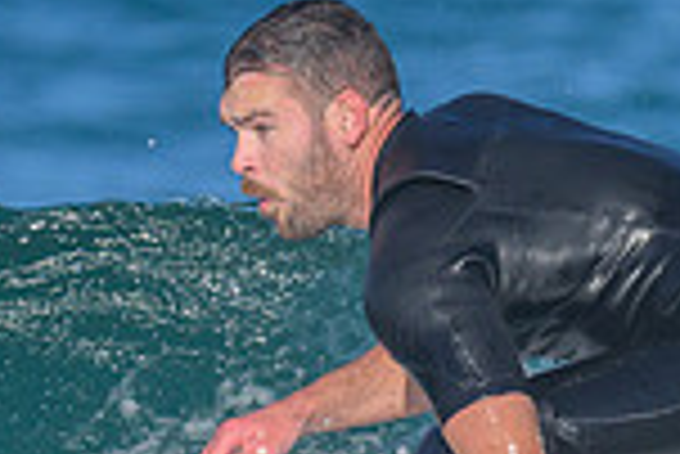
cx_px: 968
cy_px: 488
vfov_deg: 0.4
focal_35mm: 3886
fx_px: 73471
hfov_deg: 0.5
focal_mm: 800
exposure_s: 1/2000
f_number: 6.3
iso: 250
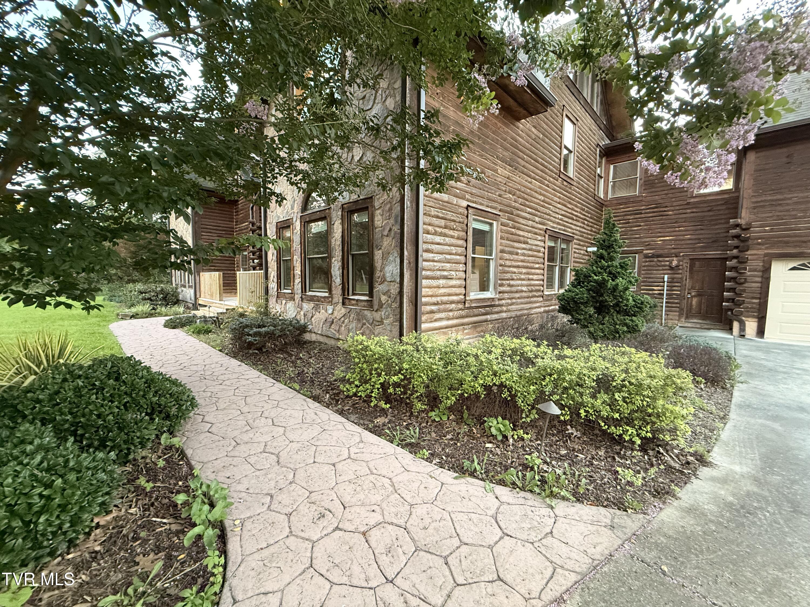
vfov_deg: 85.7
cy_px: 304
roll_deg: -0.8
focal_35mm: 14
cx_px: 405
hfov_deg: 102.1
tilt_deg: -3.7
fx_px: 328
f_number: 2.2
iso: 640
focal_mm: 2.22
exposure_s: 1/60
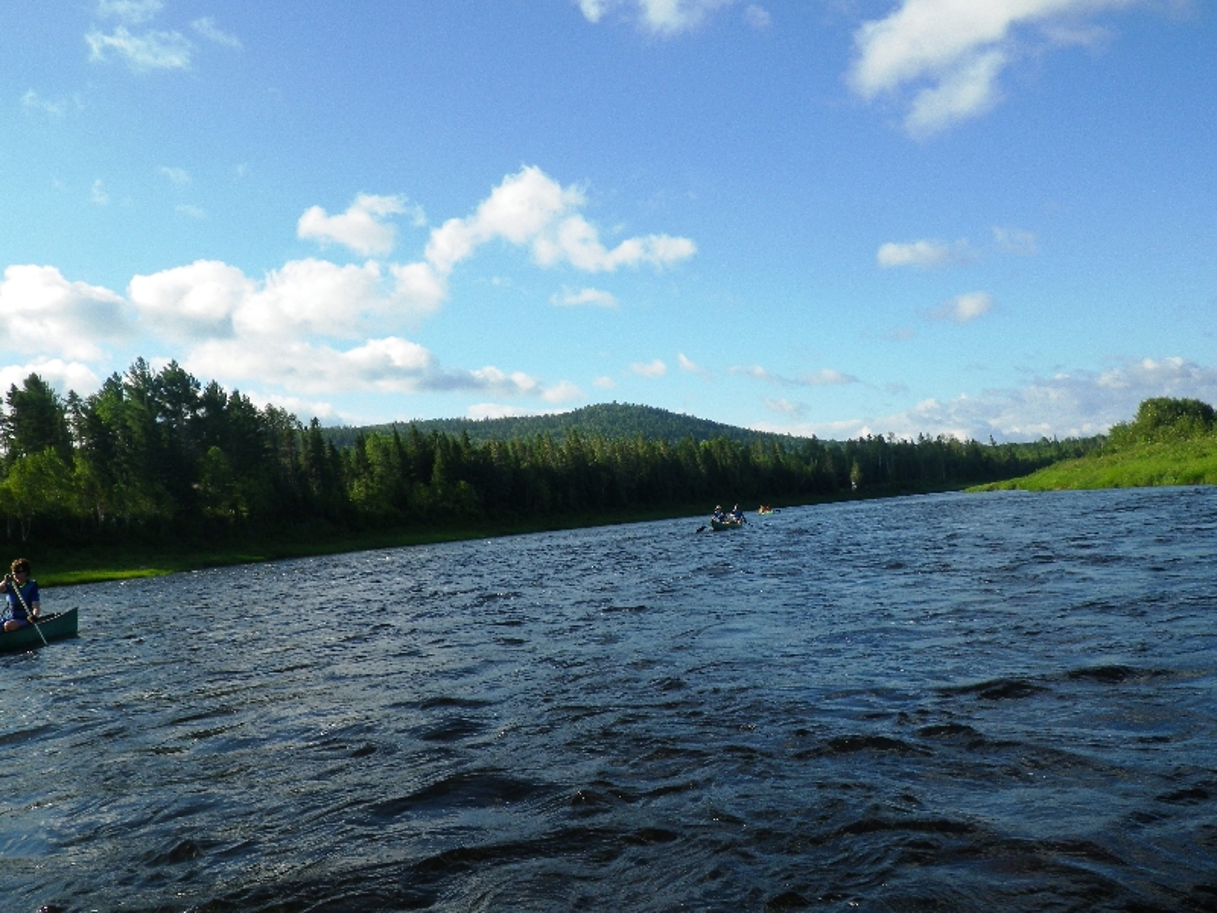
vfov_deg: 49.7
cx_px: 608
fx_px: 984
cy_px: 456
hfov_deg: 63.4
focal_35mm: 28
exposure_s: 1/500
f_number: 4.2
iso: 80
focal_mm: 5
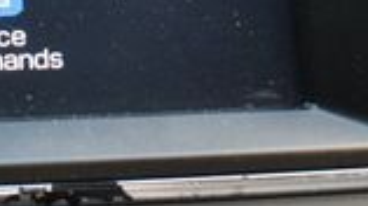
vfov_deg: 7.0
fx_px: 1667
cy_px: -105
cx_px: -155
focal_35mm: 171
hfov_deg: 12.1
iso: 1100
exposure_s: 1/125
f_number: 4
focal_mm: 27
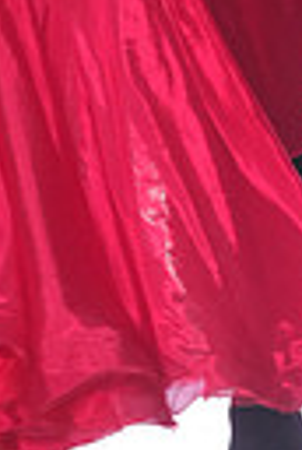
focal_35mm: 660
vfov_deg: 3.1
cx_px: 107
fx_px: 8260
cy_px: -253
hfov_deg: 2.1
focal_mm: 146
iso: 4000
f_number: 9
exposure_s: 1/200
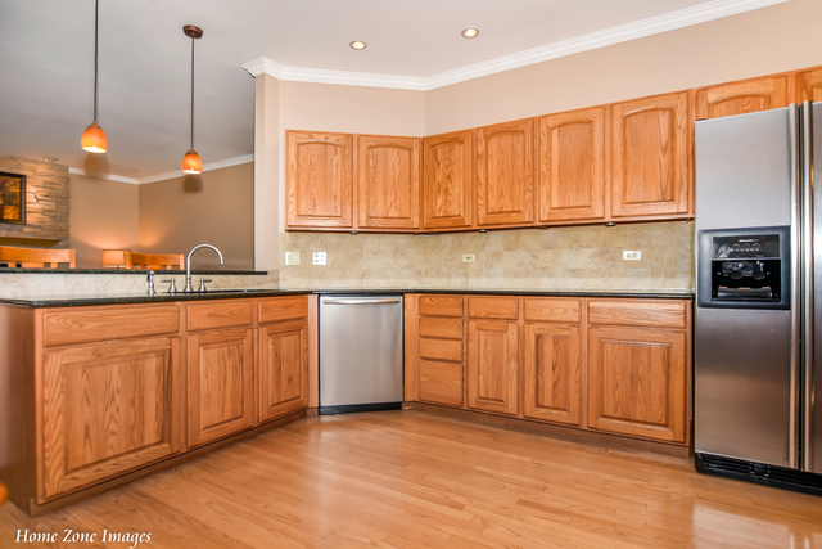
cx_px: 411
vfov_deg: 67.4
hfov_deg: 90.0
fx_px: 411
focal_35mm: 18
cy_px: 274
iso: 100
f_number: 3.5
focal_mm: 12
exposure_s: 1/125
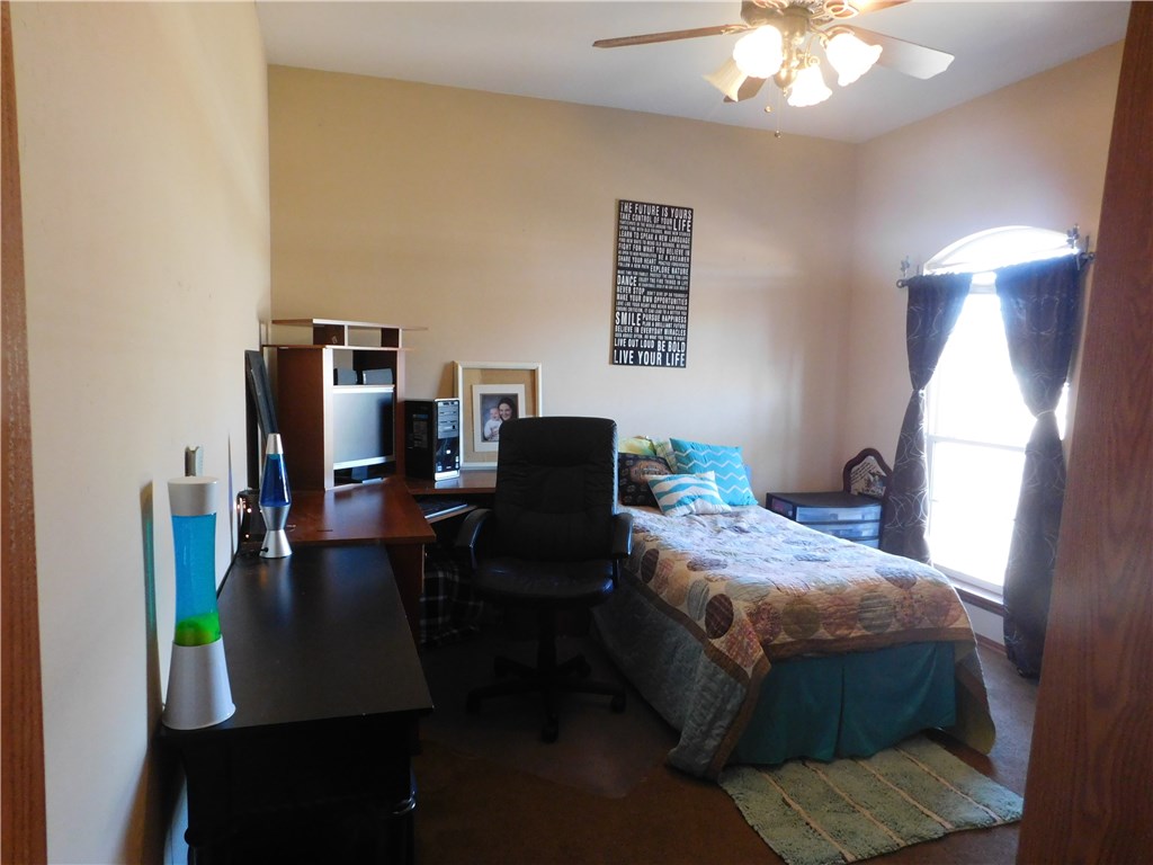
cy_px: 432
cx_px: 576
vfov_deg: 58.9
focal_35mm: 23
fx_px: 766
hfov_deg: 73.9
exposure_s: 1/30
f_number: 3
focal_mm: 4
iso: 400
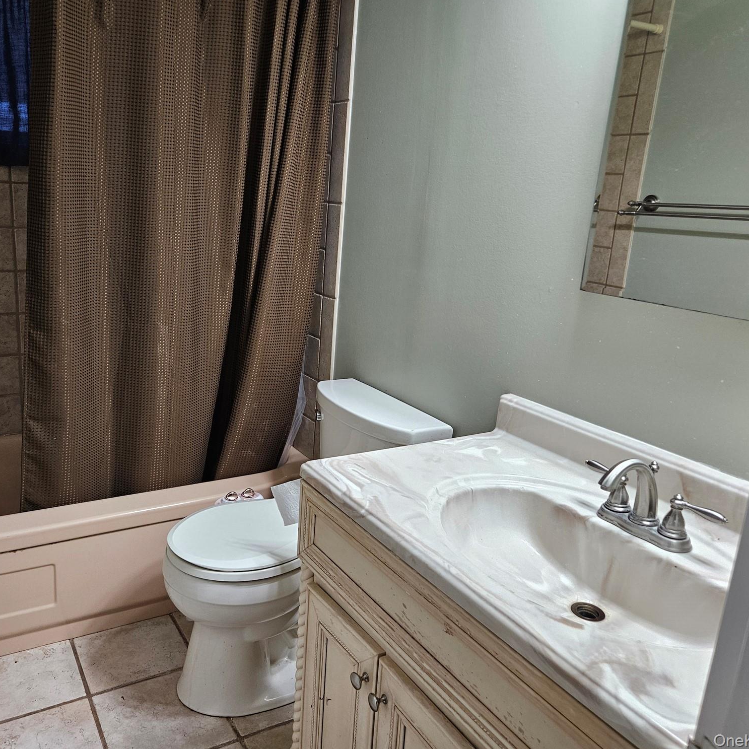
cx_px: 300
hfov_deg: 56.9
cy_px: 366
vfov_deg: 57.3
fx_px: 685
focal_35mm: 28
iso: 400
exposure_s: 1/120
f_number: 1.8
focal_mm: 5.4
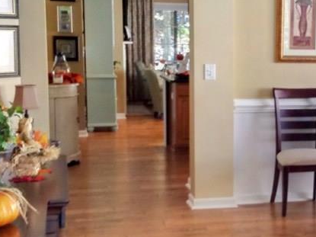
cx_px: 294
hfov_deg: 23.9
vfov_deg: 18.6
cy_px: 131
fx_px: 721
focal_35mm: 79
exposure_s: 1/24
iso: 100
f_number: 2.4
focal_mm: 3.3
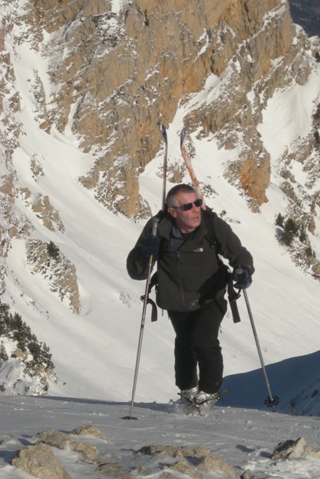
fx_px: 1465
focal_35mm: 110
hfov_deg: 12.5
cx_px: 172
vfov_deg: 18.6
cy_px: 238
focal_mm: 17.1
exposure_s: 1/505
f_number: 9.4
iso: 90
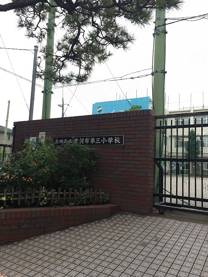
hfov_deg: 48.2
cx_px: 104
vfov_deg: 61.7
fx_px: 232
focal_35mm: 29
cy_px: 138
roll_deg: -3.9
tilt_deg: +4.8
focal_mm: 4.15
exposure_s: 1/122
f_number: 2.2
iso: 32
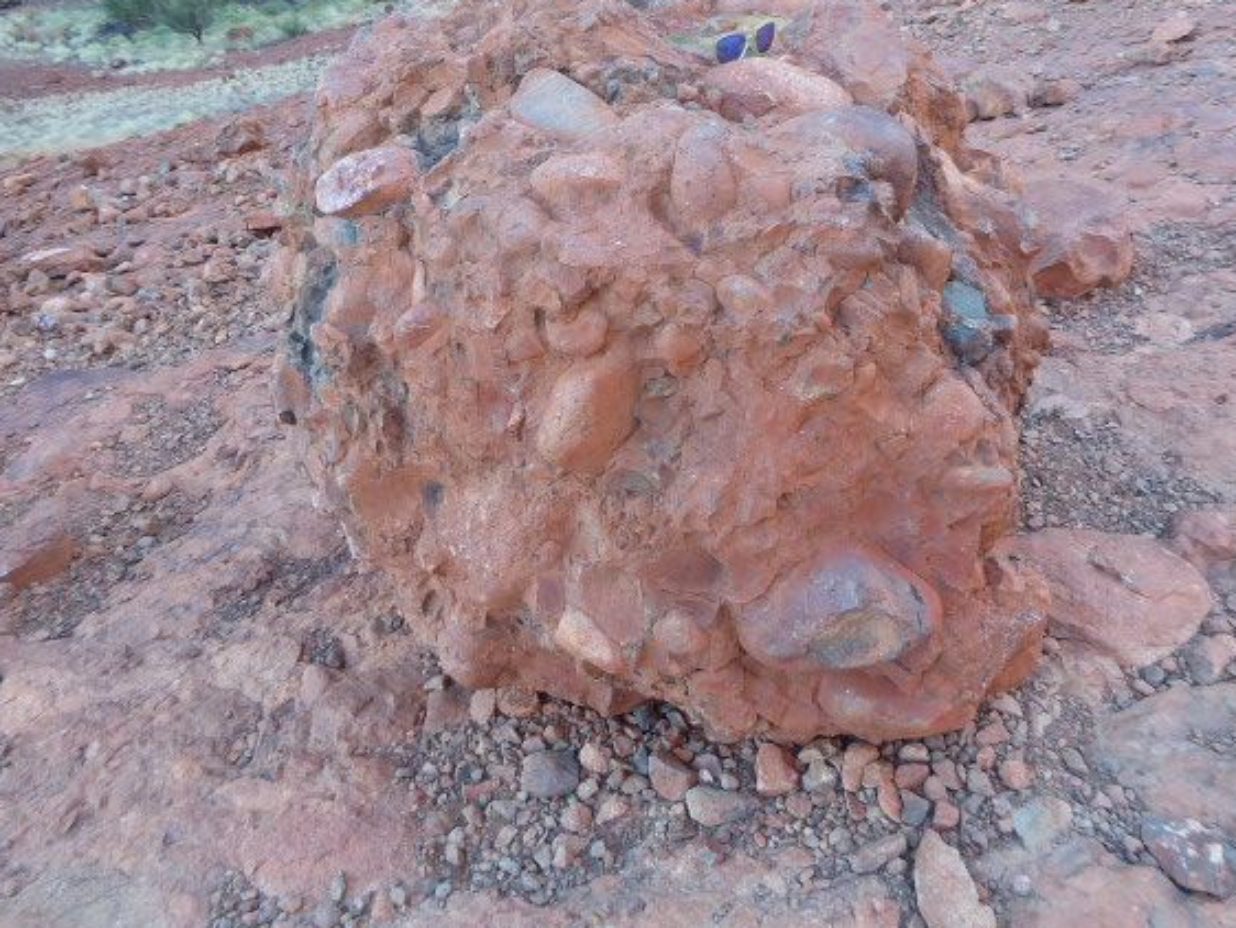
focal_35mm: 33
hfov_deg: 55.2
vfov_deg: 42.9
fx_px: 1179
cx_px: 697
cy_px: 429
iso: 160
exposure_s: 1/60
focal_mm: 5
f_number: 3.5
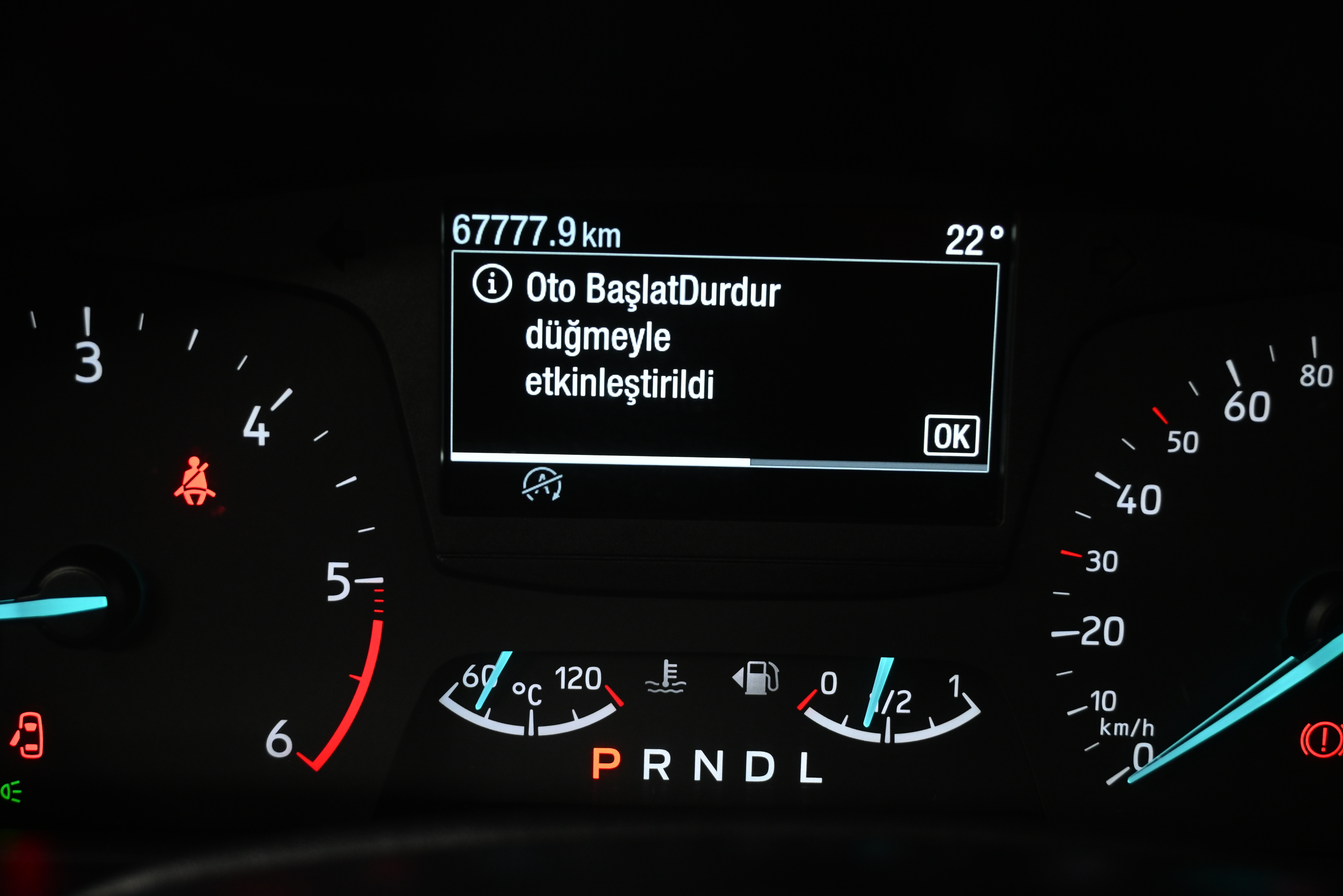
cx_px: 672
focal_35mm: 45
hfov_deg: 43.6
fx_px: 1679
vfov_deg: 29.9
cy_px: 448
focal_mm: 30
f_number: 4.8
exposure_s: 1/50
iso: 1000
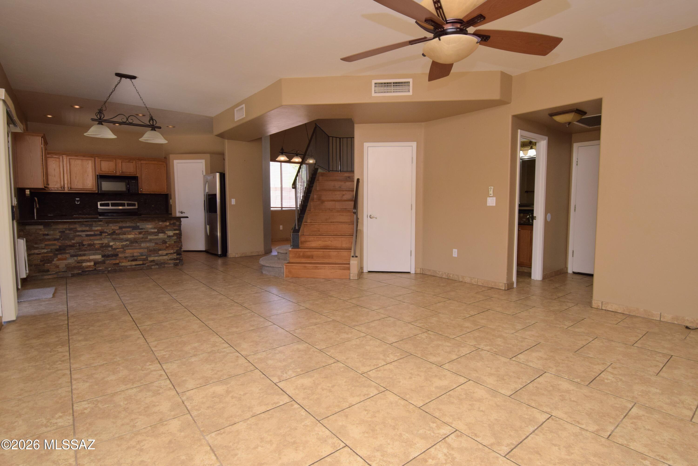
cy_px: 233
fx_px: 349
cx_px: 349
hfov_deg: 90.0
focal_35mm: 18
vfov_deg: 67.4
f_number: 9
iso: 400
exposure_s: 1/50
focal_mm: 12
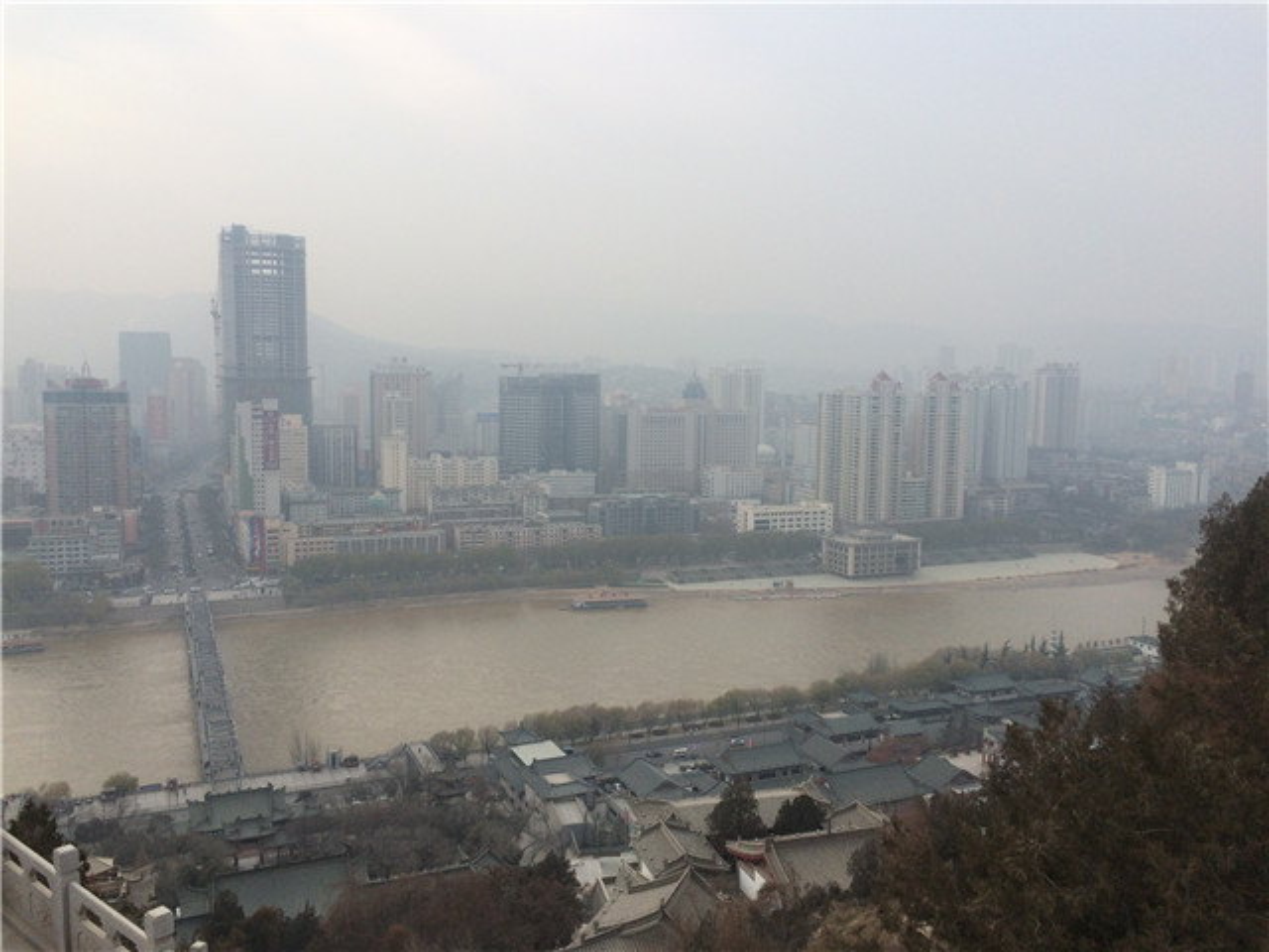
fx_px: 1063
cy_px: 476
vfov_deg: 48.2
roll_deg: +0.6
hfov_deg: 61.7
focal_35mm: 29
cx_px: 634
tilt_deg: -5.8
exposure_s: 1/1520
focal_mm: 4.15
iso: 32
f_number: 2.2
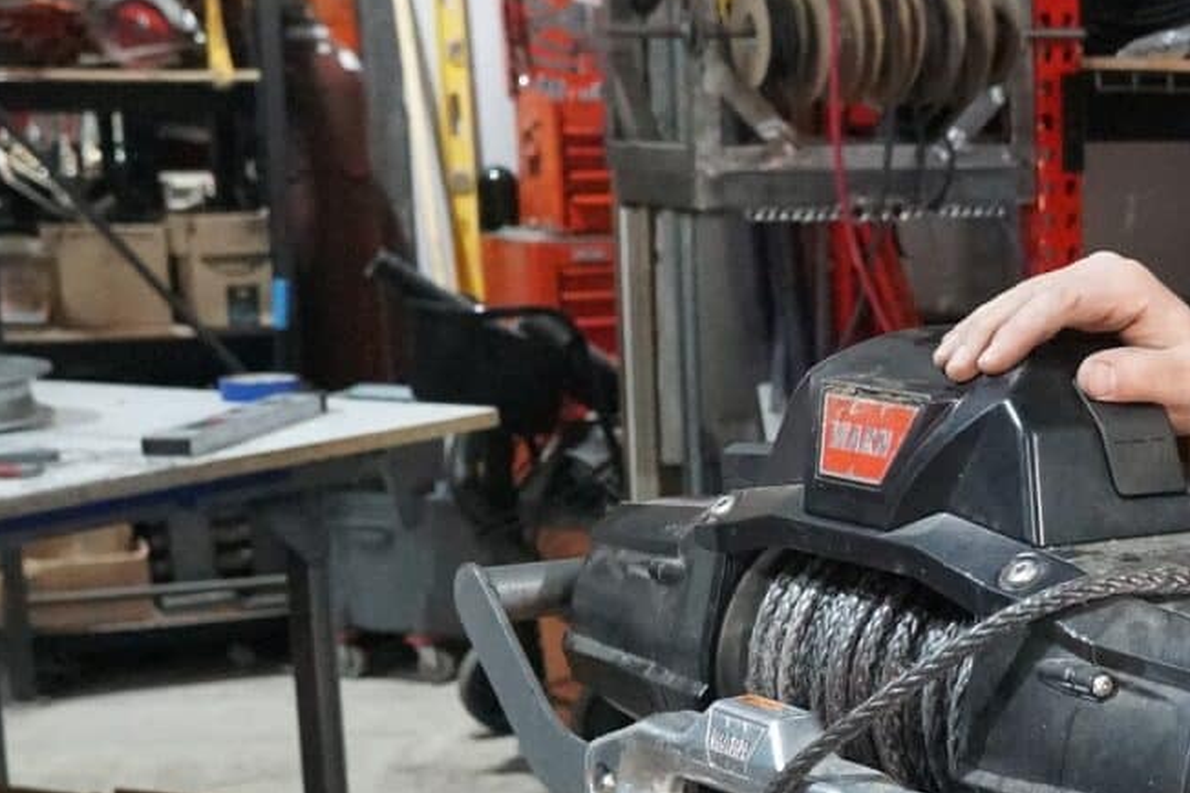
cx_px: 1572
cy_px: 671
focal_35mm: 85
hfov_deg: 21.5
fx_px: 2810
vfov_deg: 15.9
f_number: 3.5
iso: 6400
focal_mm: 18
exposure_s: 1/160
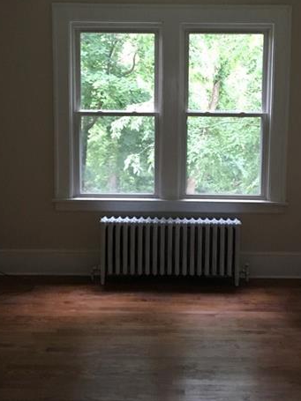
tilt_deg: -5.7
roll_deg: -0.6
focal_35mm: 49
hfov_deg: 29.6
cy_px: 159
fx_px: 568
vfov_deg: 38.7
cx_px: 172
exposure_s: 1/20
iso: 200
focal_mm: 4.15
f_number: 2.2
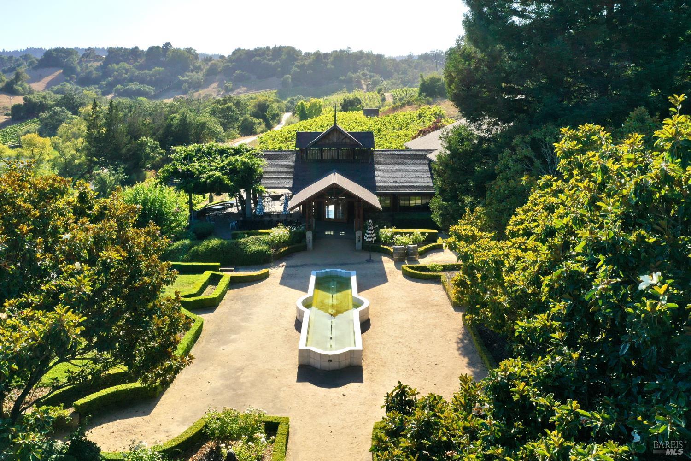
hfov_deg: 65.5
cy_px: 230
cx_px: 346
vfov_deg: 46.4
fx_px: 537
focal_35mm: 28
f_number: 6.3
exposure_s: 1/400
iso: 100
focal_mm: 10.26
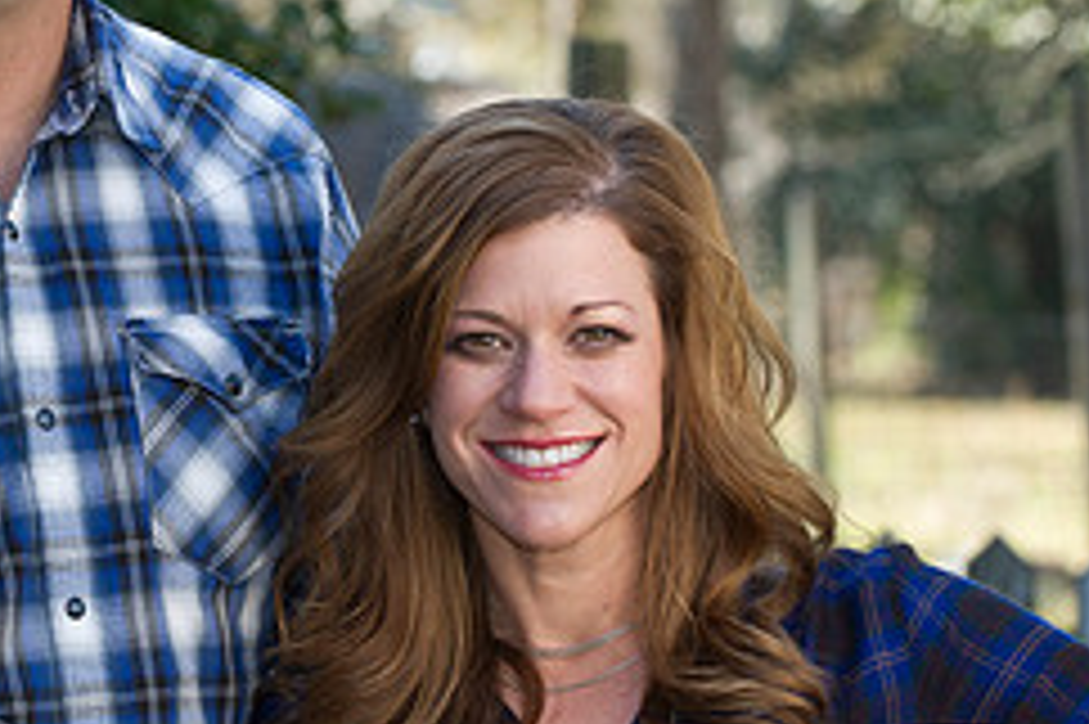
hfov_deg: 7.4
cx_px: 144
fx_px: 8404
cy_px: 130
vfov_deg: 4.9
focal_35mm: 278
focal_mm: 116
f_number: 5
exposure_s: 1/160
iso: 400
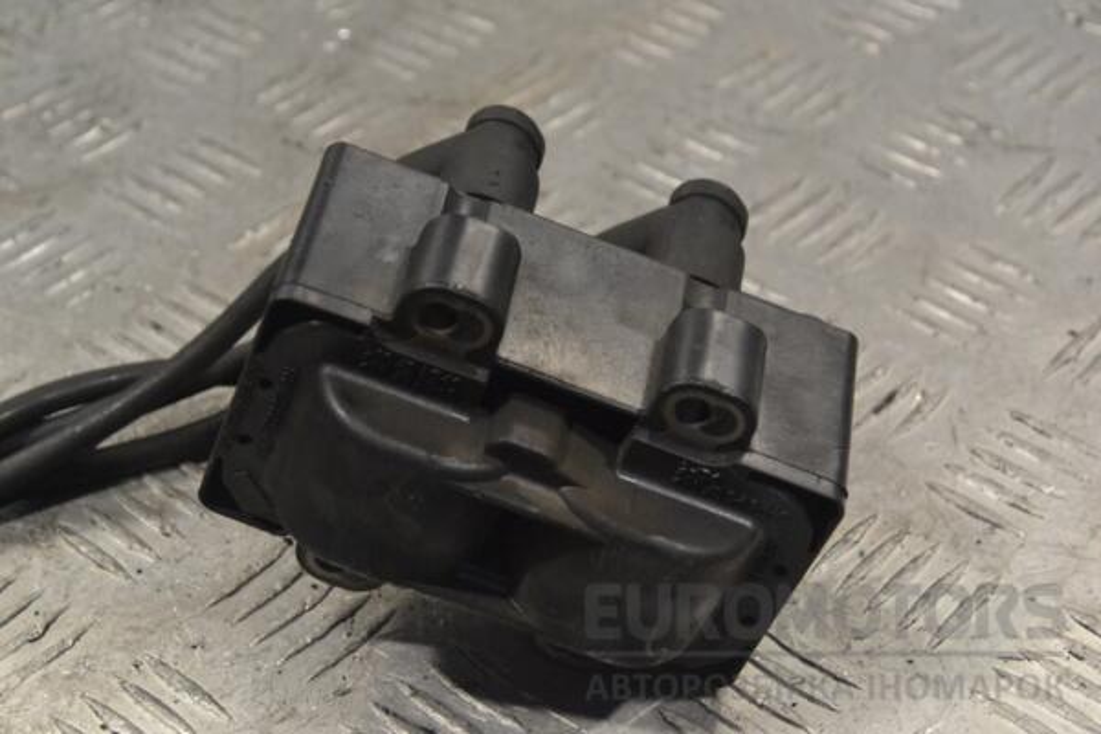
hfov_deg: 24.6
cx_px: 550
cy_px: 367
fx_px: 2523
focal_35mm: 82
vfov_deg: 16.6
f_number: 8
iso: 3200
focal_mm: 55
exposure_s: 1/250
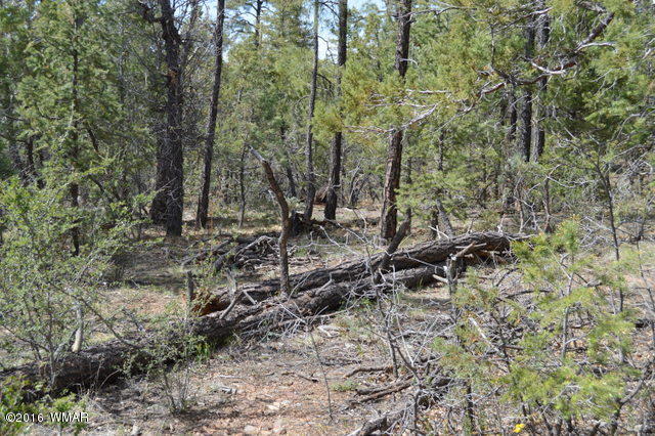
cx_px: 328
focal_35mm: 51
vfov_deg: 26.5
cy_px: 218
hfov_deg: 38.9
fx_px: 927
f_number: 7.1
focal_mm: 34
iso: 100
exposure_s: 1/200
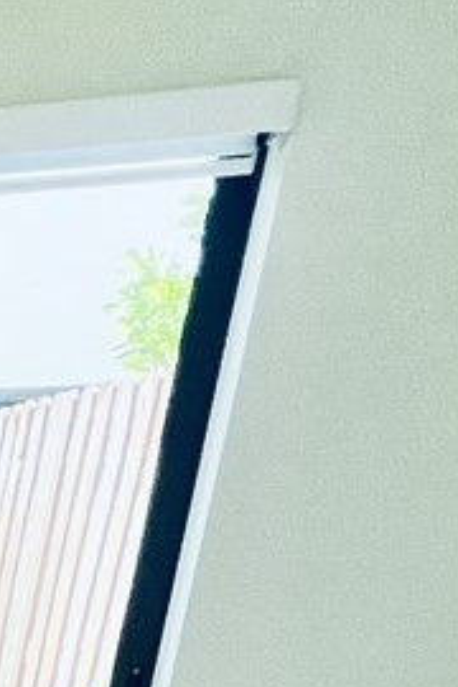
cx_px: -1303
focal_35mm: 80
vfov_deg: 22.2
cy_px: 944
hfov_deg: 8.6
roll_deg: +0.6
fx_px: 1527
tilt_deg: -16.2
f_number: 1.8
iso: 50
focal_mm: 1.57
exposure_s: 1/120
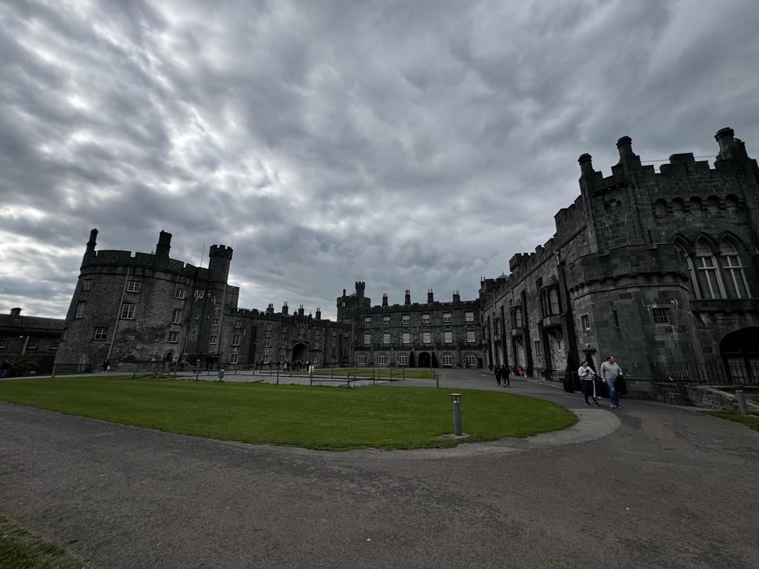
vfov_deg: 85.7
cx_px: 380
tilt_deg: +13.4
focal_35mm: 14
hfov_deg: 102.1
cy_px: 284
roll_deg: -0.3
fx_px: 307
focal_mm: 2.22
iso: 50
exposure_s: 1/2674
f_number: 2.2
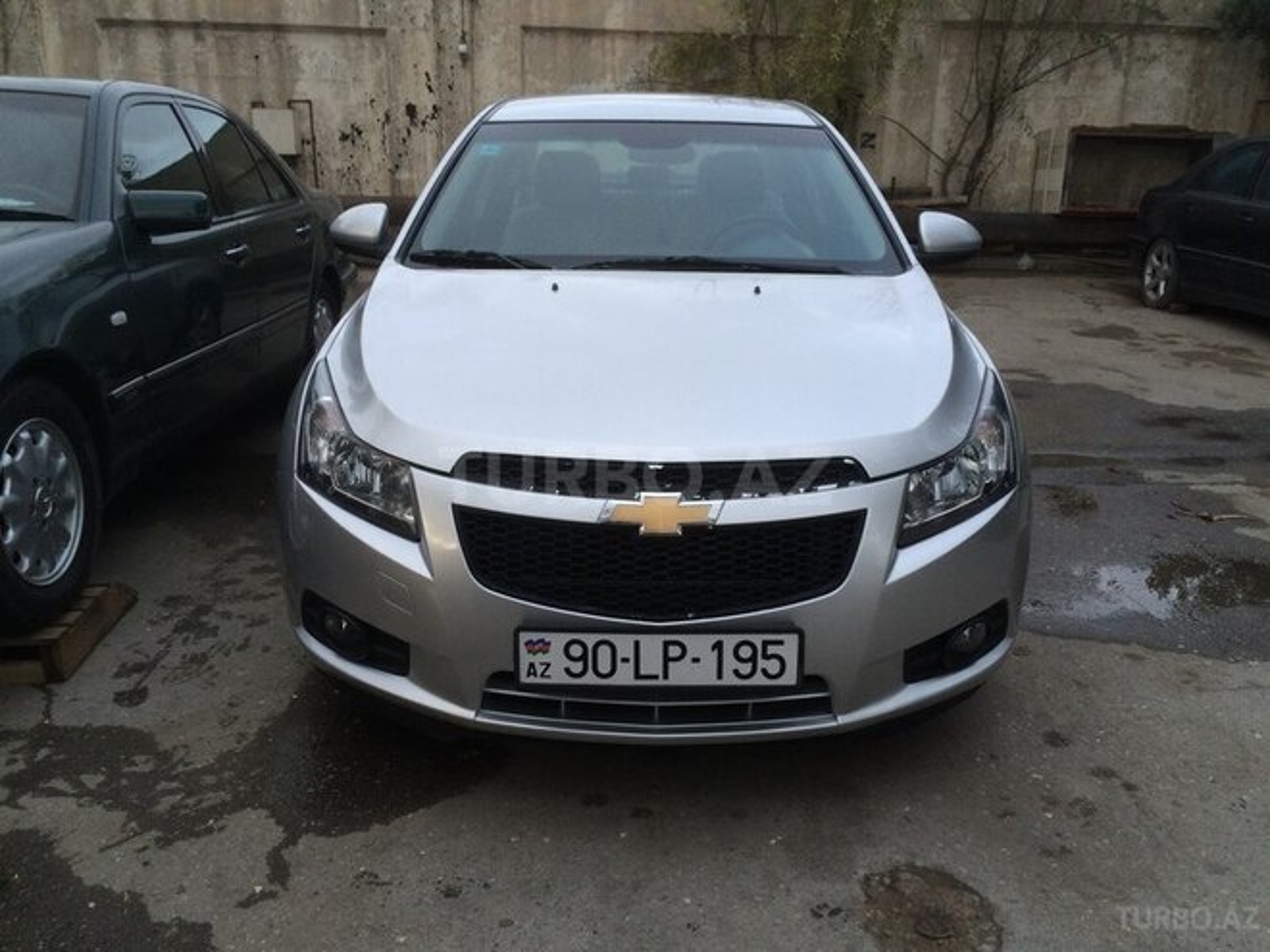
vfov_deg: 48.2
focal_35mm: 29
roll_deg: -0.8
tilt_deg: -18.2
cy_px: 476
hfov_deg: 61.7
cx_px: 635
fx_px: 1064
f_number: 2.2
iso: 64
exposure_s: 1/100
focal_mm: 4.15
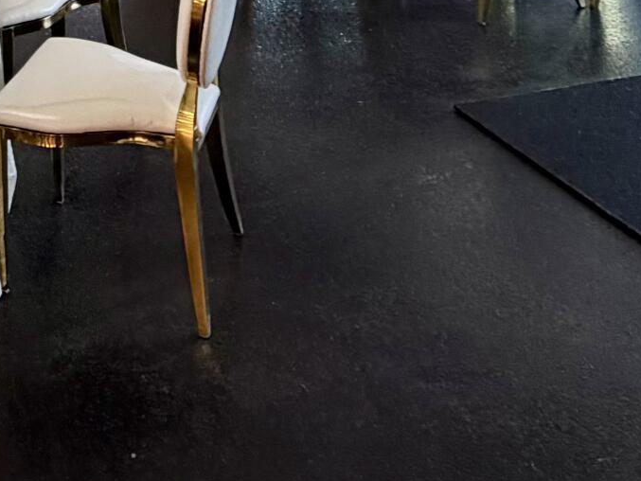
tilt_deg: -1.9
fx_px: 1148
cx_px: -71
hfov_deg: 28.3
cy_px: -323
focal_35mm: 62
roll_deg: +3.4
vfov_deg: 19.3
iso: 160
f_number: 2.2
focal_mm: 2.22
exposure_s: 1/120
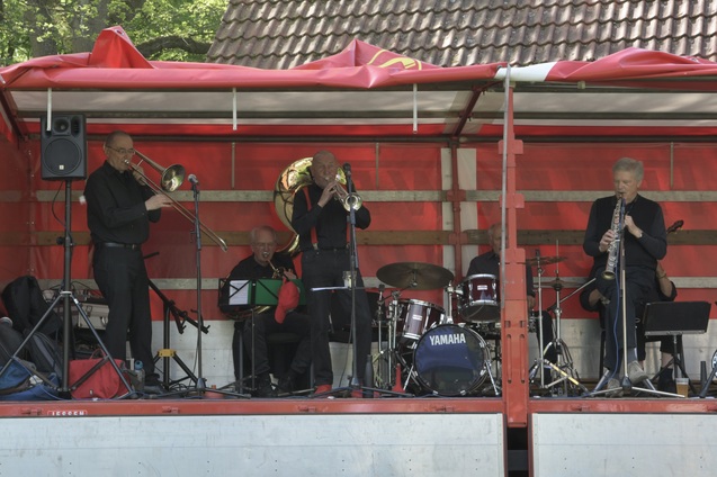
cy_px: 238
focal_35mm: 68
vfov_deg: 20.1
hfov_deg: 29.9
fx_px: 1344
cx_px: 358
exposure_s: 1/100
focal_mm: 45
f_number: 10
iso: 250
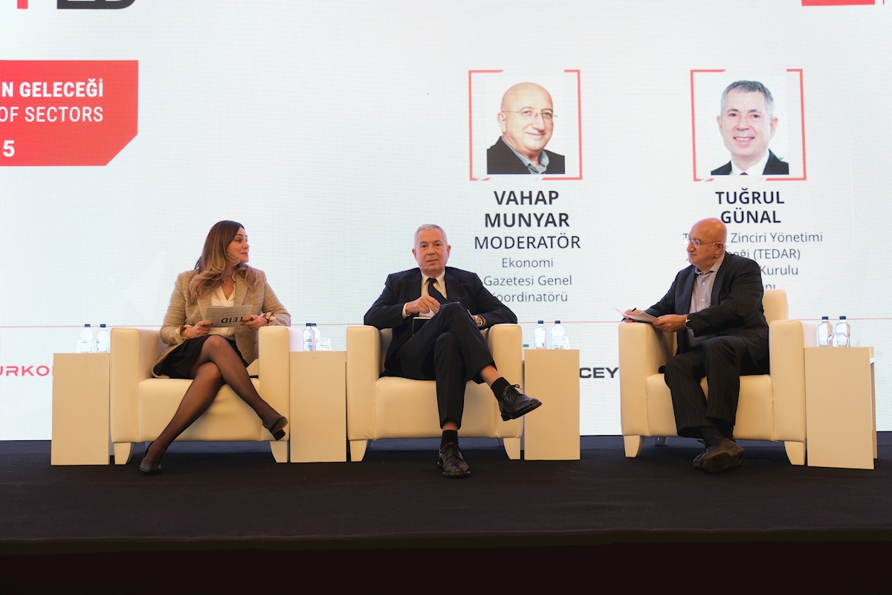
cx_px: 446
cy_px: 298
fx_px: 842
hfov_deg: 55.8
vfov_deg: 38.9
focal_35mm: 34
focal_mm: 22.7
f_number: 2.8
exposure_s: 1/125
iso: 800
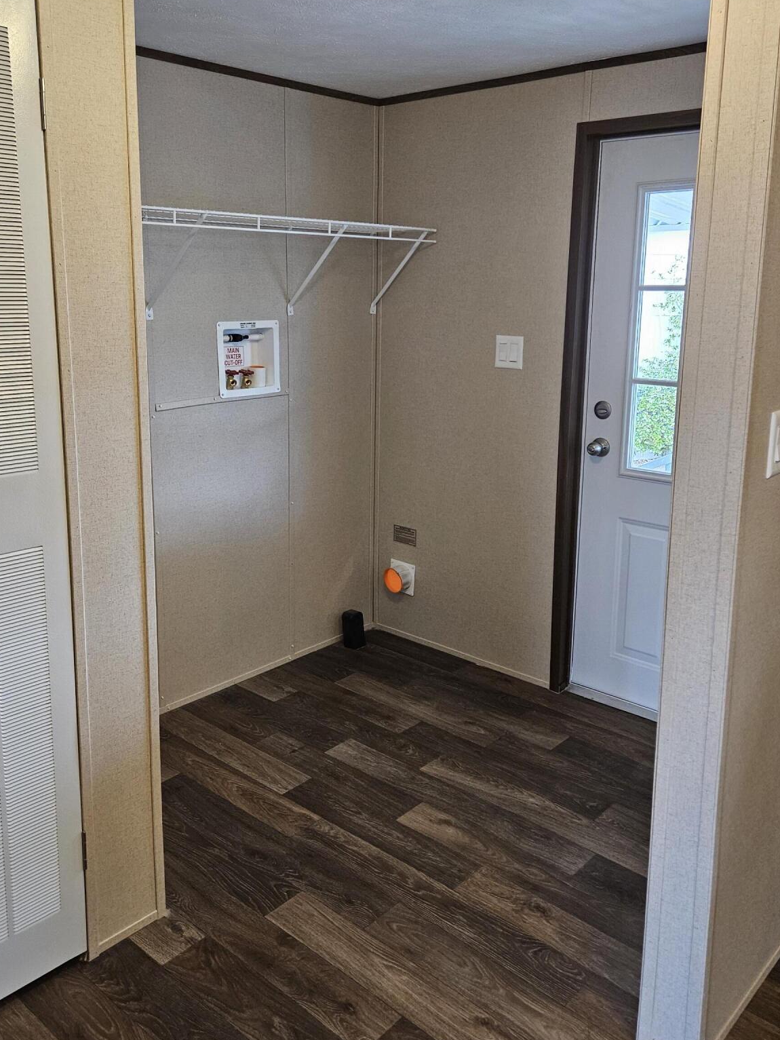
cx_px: 370
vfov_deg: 59.8
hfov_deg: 46.8
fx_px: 901
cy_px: 463
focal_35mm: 30
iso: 320
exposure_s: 1/120
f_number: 1.8
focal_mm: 5.4
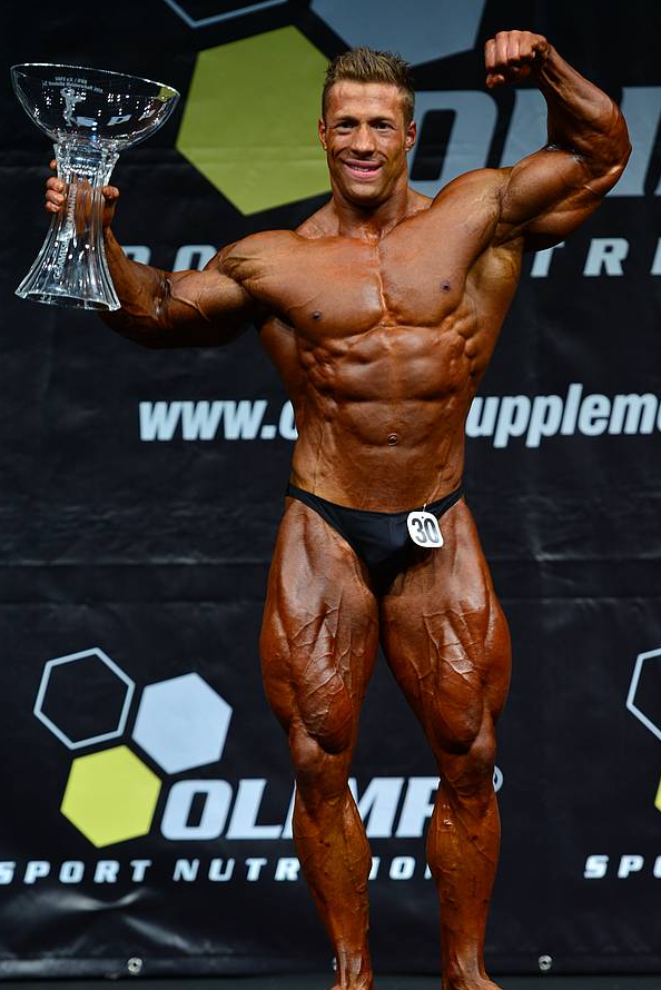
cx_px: 334
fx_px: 5173
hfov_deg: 7.3
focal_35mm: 188
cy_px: 528
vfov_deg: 10.9
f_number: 3.2
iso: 500
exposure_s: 1/200
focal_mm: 155
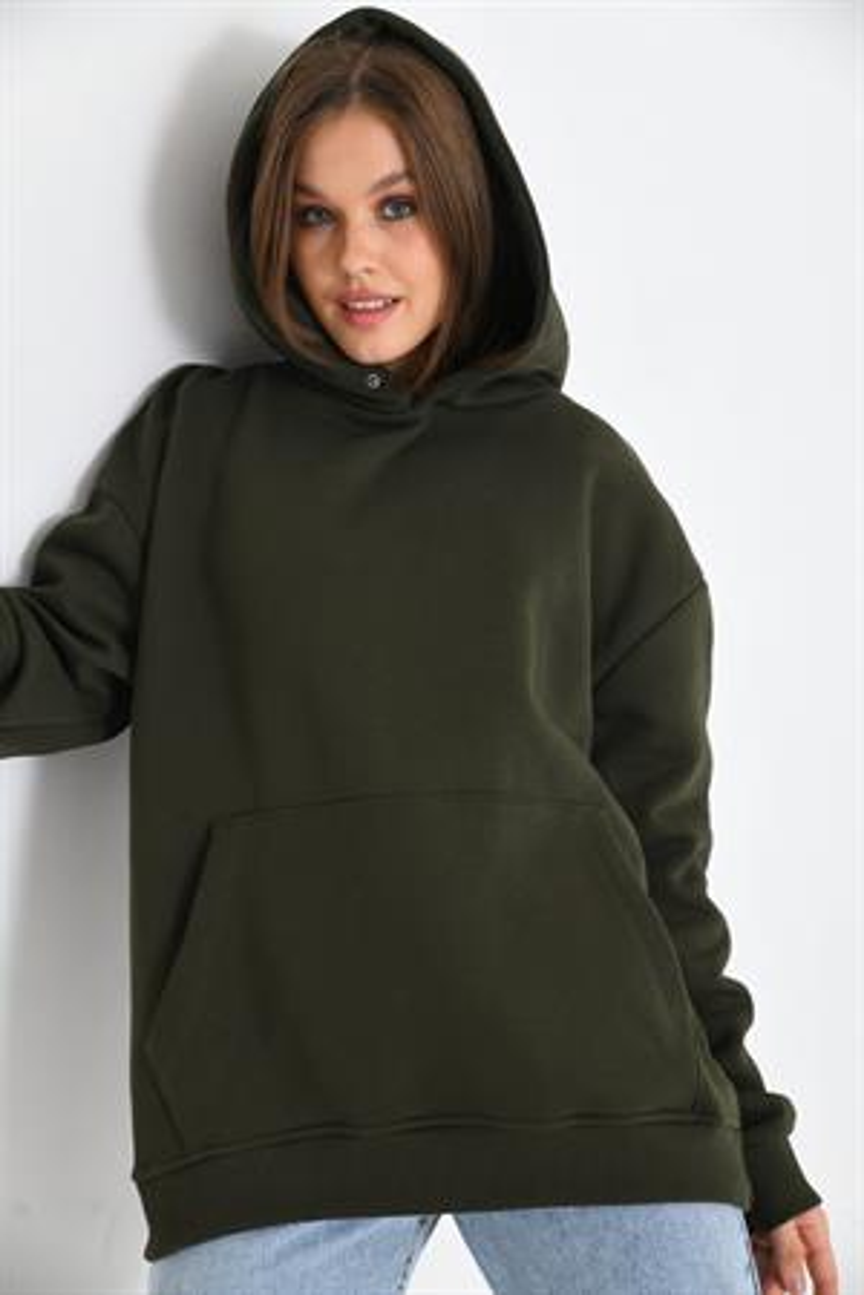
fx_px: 2016
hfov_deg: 24.2
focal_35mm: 56
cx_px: 432
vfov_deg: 35.6
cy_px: 648
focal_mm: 56
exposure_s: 1/125
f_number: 5.6
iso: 100
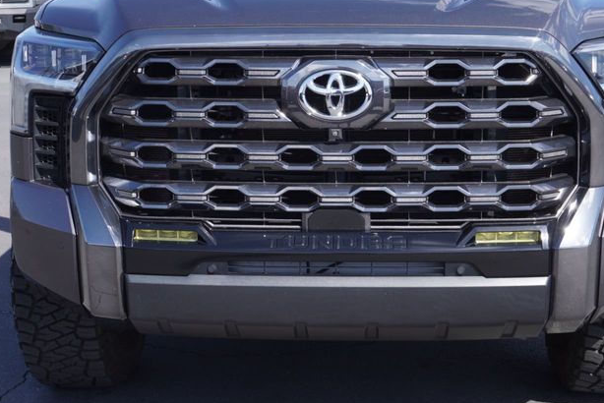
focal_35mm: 65
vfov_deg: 20.9
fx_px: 1091
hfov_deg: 30.9
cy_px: 136
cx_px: 324
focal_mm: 26
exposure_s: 1/160
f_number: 7.1
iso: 100
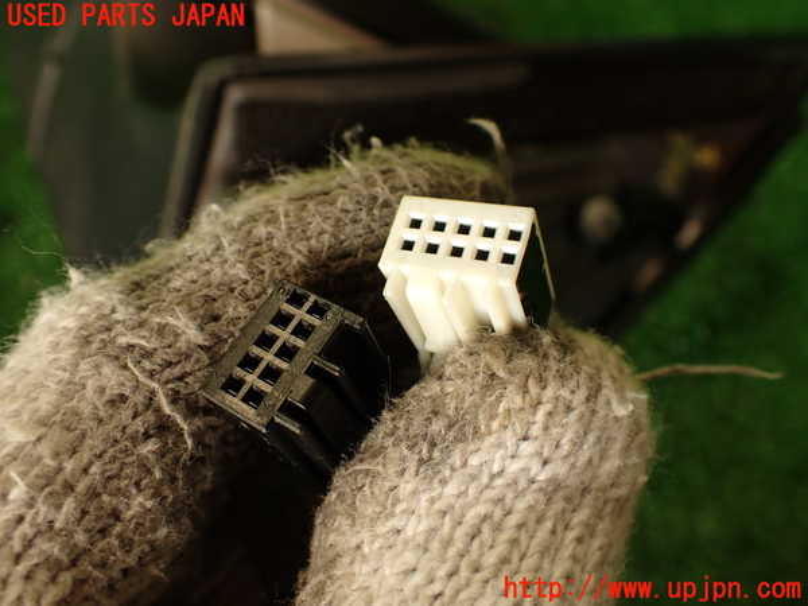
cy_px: 303
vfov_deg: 44.2
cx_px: 404
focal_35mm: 32
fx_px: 747
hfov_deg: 56.8
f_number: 2.4
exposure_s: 1/60
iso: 160
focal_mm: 5.79
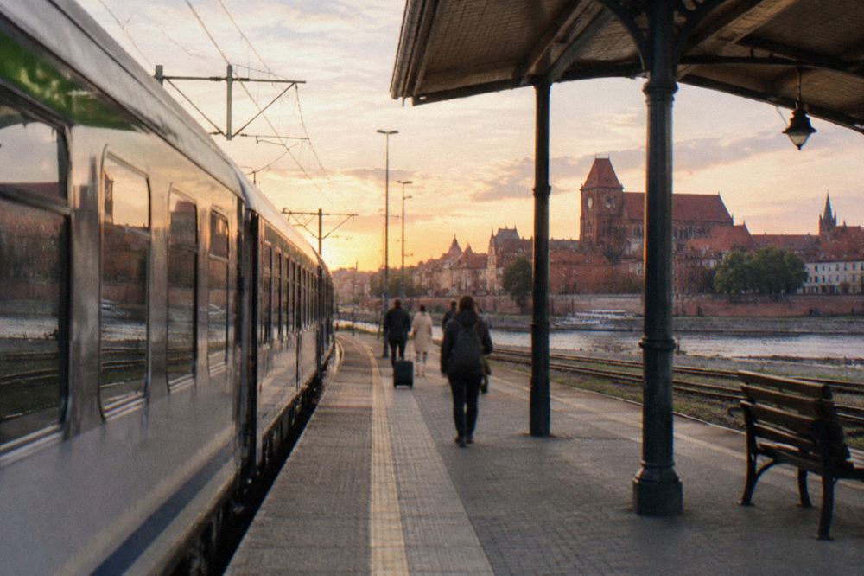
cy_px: 288
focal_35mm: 37
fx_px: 888
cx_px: 432
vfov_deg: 35.9
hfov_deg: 51.9
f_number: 9
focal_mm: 37
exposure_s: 1/30
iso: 6400
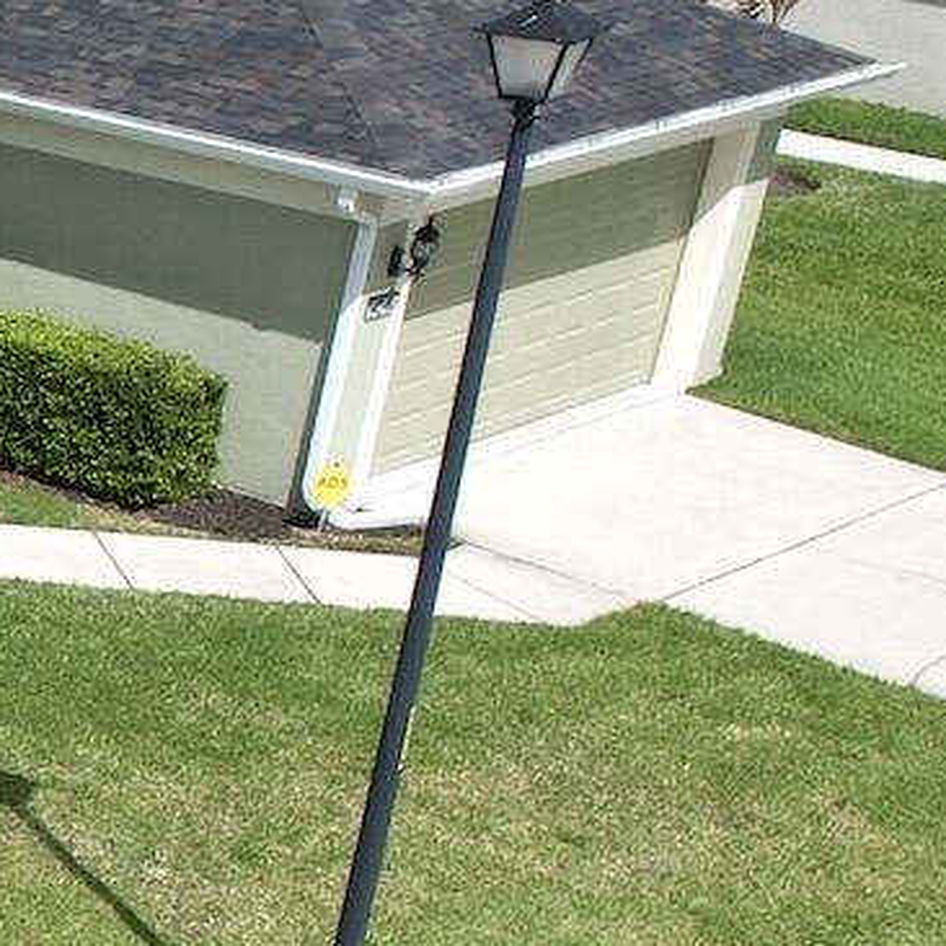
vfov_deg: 15.1
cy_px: 675
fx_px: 3556
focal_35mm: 115
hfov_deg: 11.0
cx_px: -1732
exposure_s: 1/3000
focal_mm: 8.38
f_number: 2.8
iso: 110
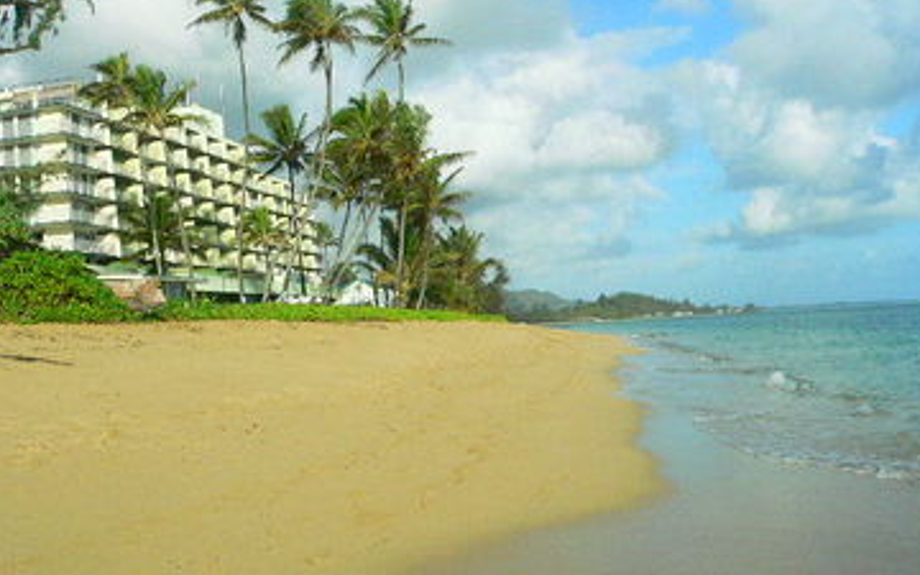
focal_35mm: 39
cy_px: 314
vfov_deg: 32.7
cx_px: 468
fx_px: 978
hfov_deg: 50.4
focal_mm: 6
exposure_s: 1/1300
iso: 400
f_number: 4.6
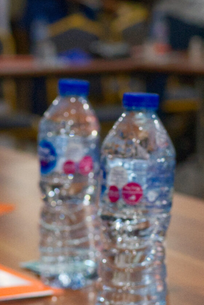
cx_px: 66
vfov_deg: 12.8
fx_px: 1358
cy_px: 249
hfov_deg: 8.6
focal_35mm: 160
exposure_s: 1/160
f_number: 3.2
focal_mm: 35
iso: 3200
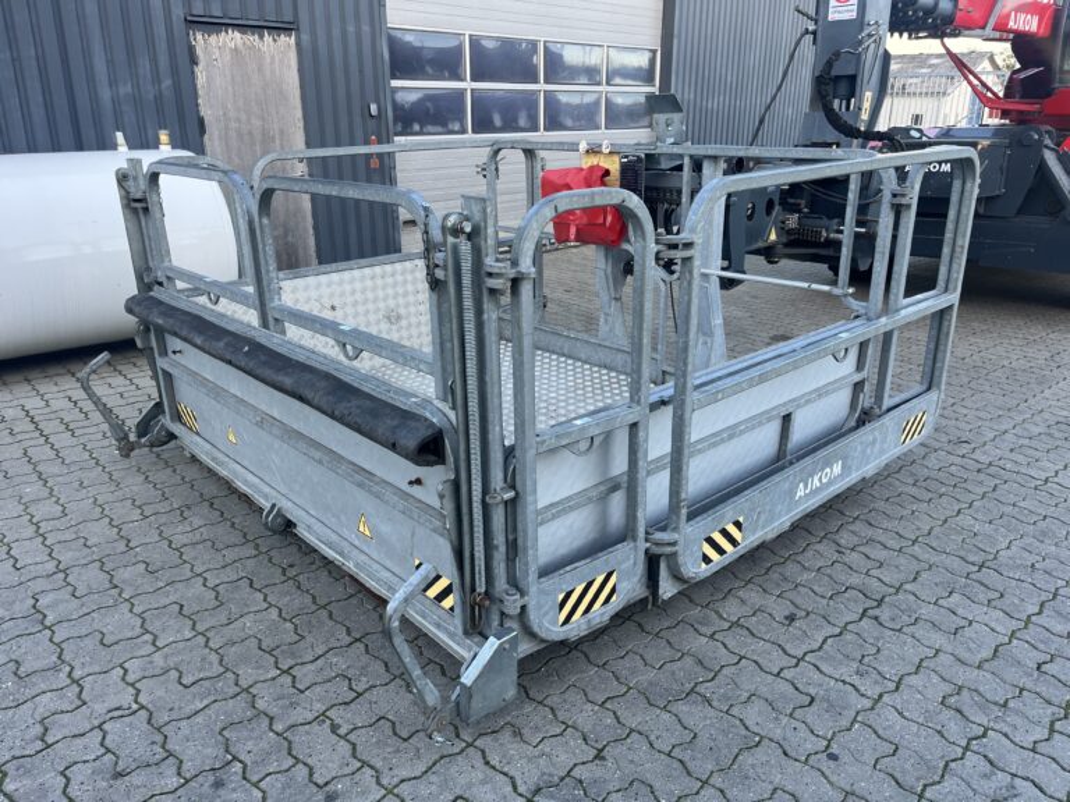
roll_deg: +0.0
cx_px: 535
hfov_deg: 67.3
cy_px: 401
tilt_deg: -20.3
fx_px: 804
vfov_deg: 53.1
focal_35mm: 26
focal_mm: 5.1
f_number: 1.6
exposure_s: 1/198
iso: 40
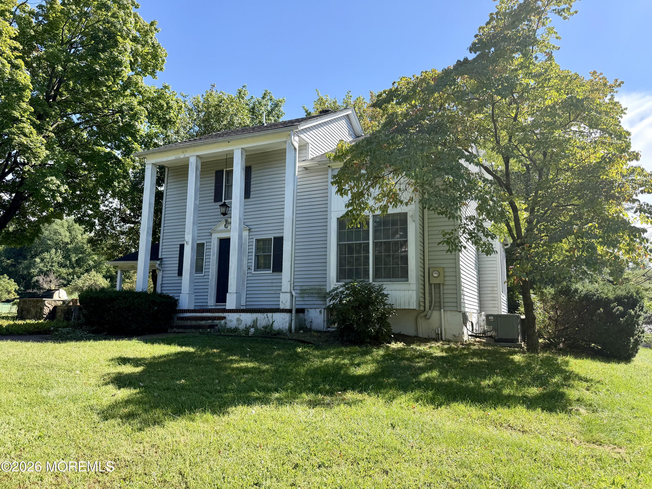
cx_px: 326
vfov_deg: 56.8
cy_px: 244
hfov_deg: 71.6
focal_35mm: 24
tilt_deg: +9.7
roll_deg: -2.5
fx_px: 452
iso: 100
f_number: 1.78
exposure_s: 1/1727
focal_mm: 6.76
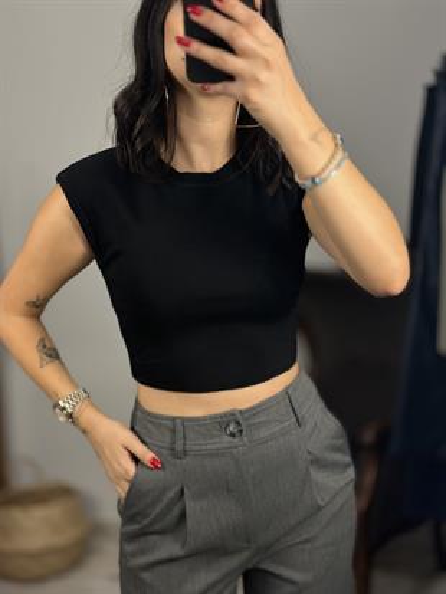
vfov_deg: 39.6
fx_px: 824
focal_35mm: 48
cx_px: 223
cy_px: 297
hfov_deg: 30.3
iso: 125
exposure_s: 1/100
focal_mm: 6.86
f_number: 1.78
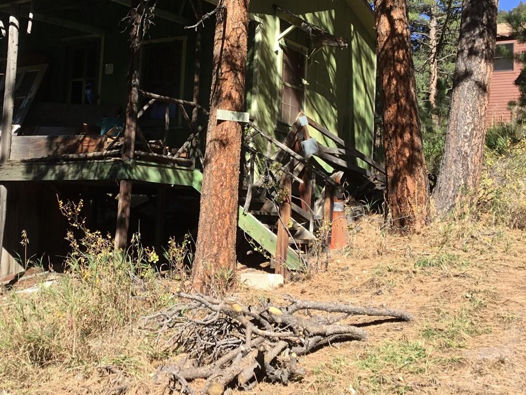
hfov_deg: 37.9
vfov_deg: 28.9
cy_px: 130
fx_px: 760
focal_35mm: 50
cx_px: 194
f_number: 2.4
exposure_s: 1/604
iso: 25
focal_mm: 3.3
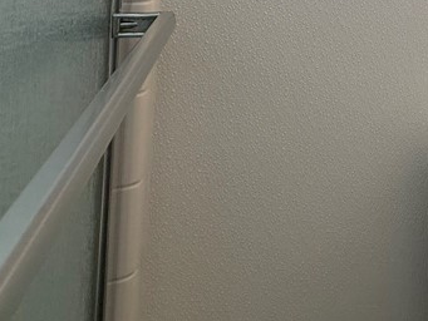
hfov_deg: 33.3
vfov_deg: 29.0
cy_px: -78
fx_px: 519
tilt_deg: +1.4
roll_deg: -2.8
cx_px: 552
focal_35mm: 42
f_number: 2.2
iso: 160
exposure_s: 1/120
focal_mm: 2.22
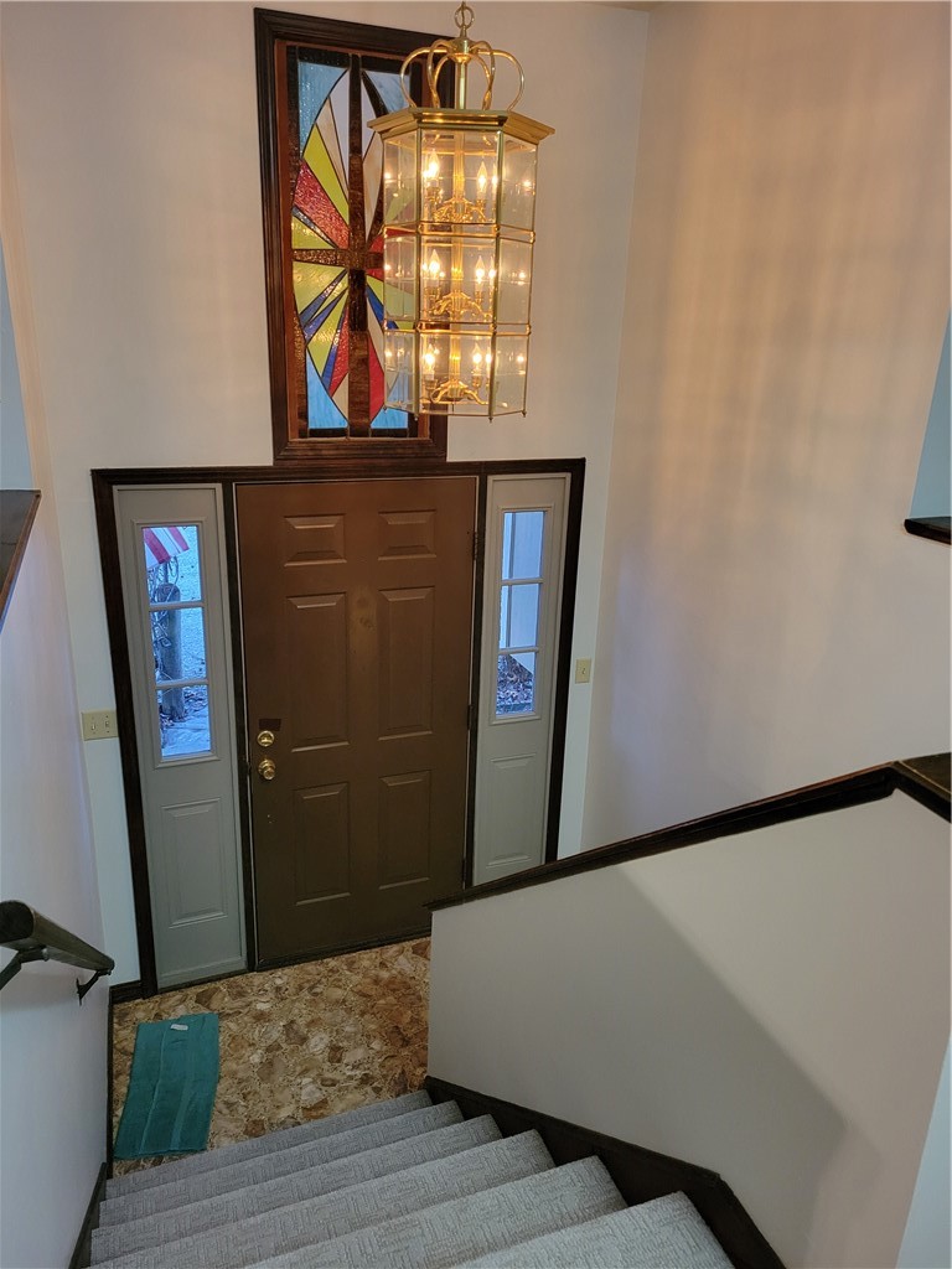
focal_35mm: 26
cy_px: 634
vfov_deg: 67.3
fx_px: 953
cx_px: 476
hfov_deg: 53.1
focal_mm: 5.4
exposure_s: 1/40
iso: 640
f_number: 1.8
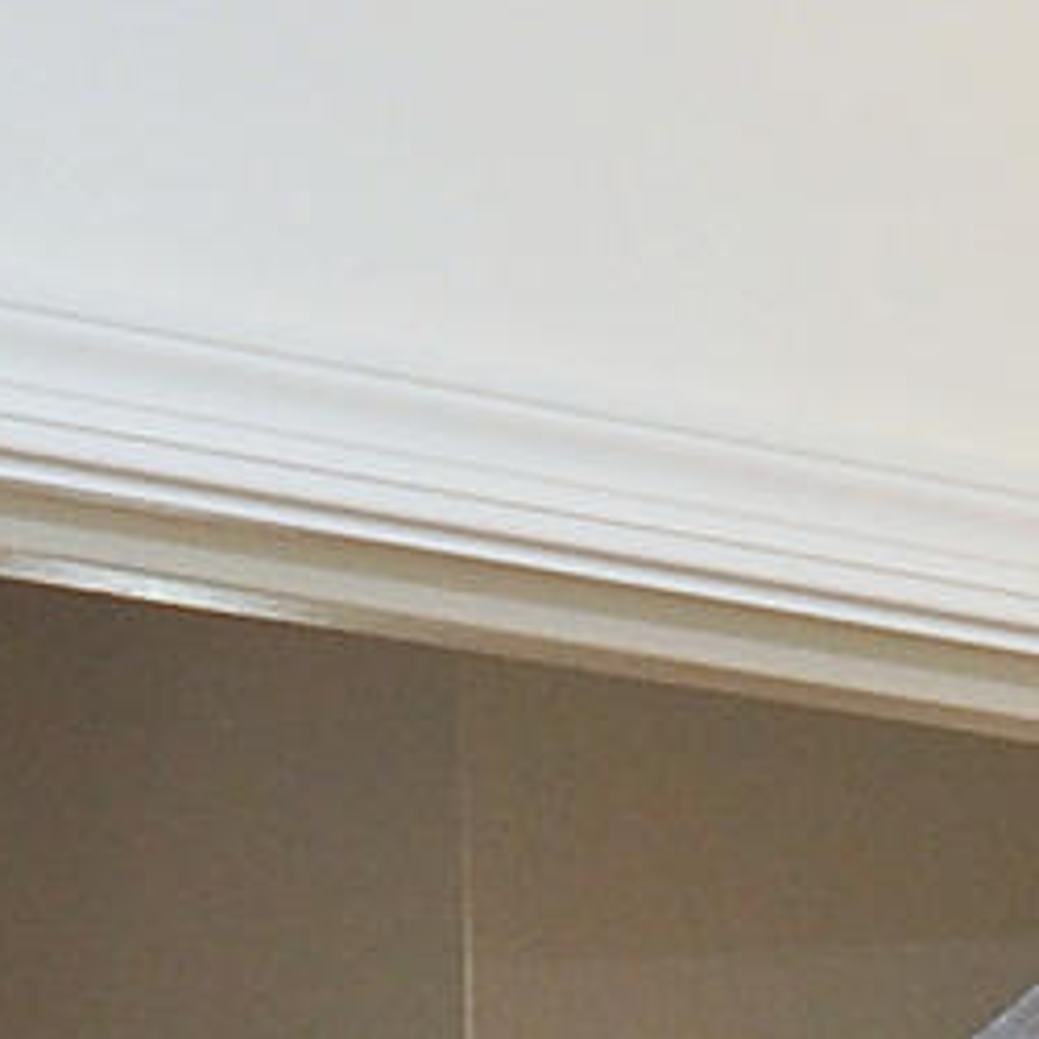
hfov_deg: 9.0
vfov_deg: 7.7
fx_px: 6214
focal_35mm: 183
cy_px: 3626
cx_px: 2016
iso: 1000
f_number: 9
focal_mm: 18
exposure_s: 1/30
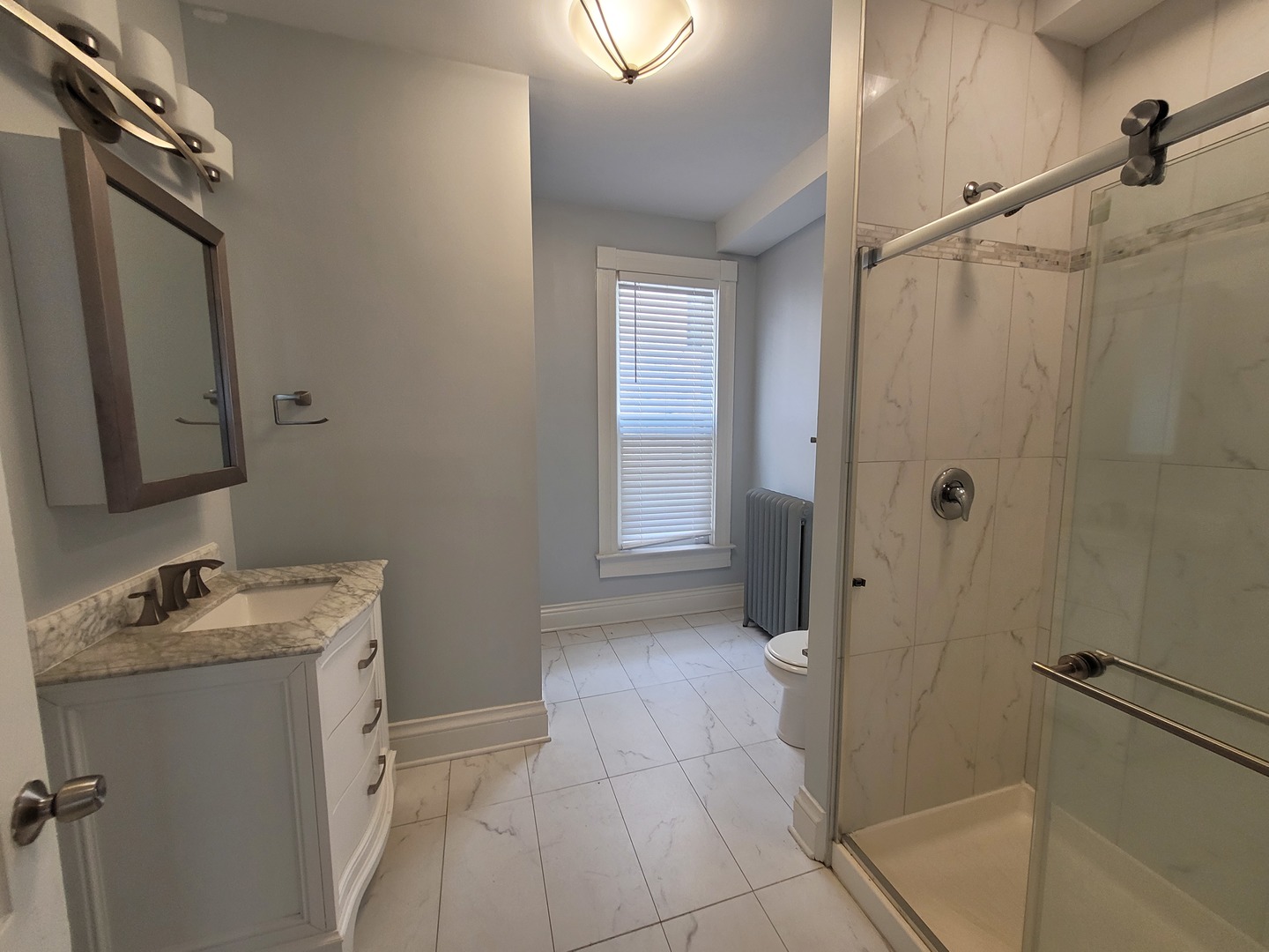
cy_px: 476
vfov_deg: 89.9
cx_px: 634
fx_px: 477
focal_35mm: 13
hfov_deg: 106.2
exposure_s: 1/60
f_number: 2.2
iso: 125
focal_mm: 1.74
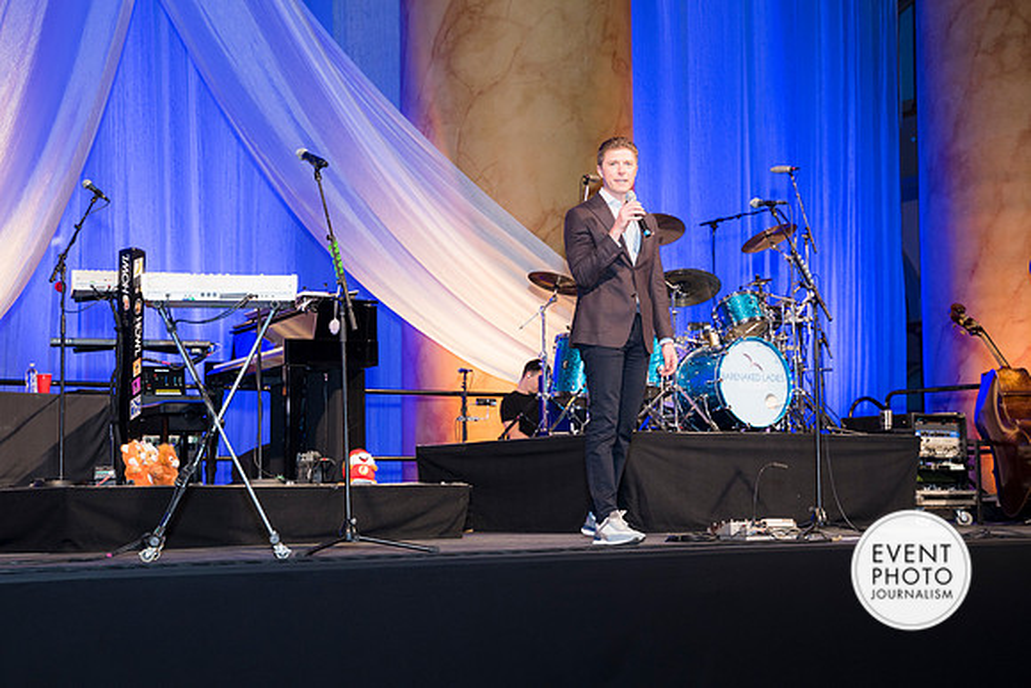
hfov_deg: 33.4
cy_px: 344
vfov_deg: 22.6
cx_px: 516
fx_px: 1721
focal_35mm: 60
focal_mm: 54
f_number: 4
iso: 800
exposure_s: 1/100
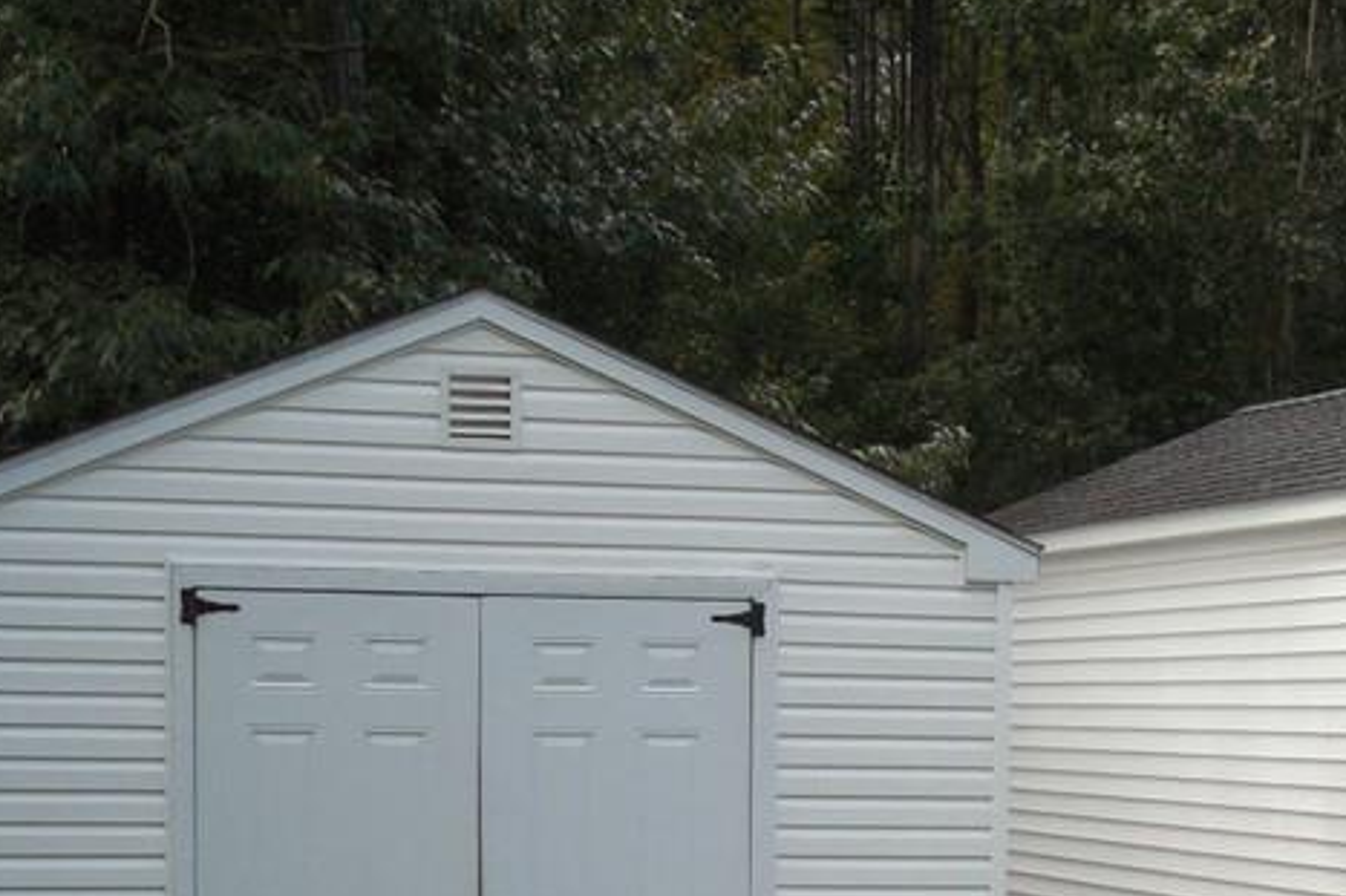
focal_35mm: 89
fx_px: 3326
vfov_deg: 14.9
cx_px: 1040
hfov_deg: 22.6
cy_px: 1000
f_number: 3.8
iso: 125
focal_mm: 7
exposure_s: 1/320
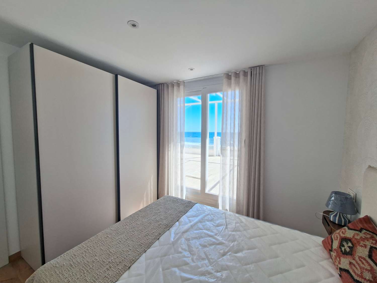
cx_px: 188
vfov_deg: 89.9
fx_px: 142
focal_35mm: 13
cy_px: 142
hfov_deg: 106.2
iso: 40
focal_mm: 1.74
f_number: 2.2
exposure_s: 1/163
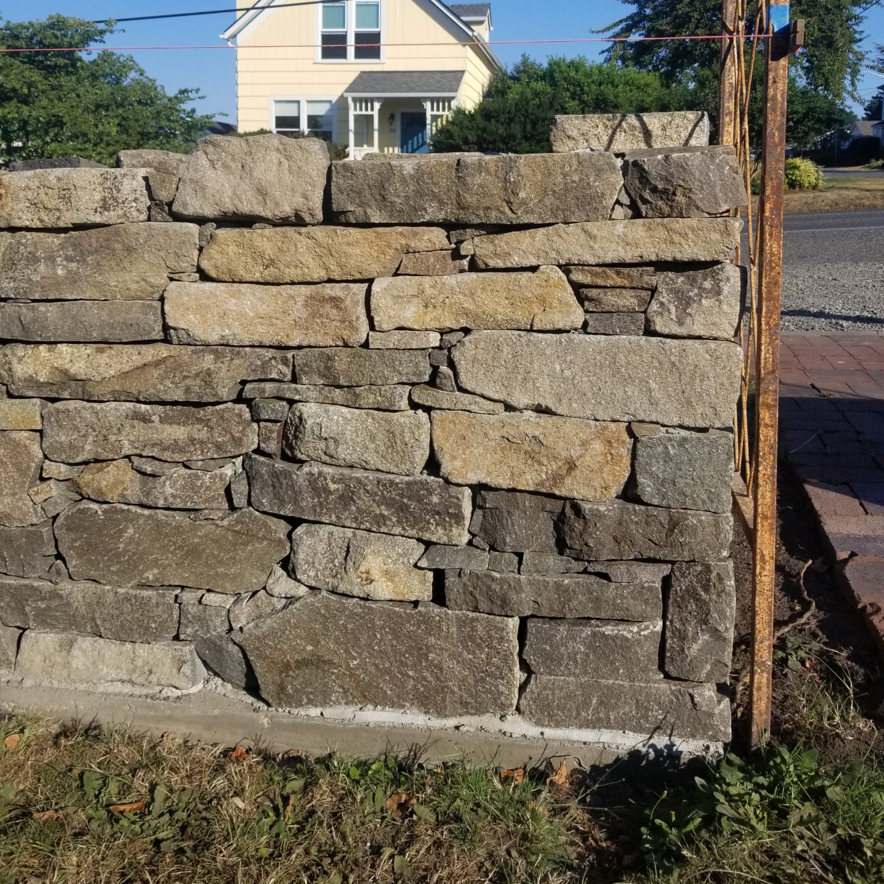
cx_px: 440
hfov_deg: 52.5
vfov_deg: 51.6
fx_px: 896
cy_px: 299
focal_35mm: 31
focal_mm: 4.25
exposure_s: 1/2936
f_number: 1.7
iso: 50
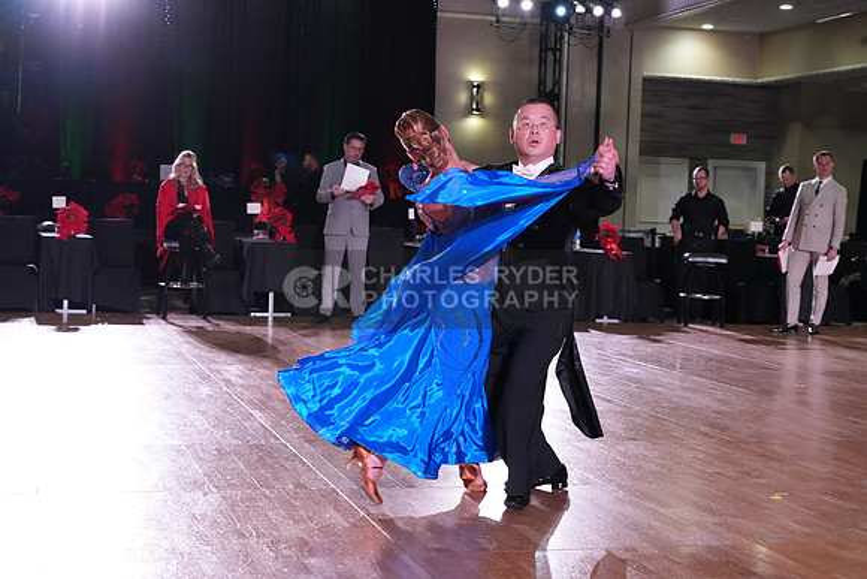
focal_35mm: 60
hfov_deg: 33.4
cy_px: 290
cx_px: 434
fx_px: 1445
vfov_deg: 22.6
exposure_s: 1/320
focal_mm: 60
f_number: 5.6
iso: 5000
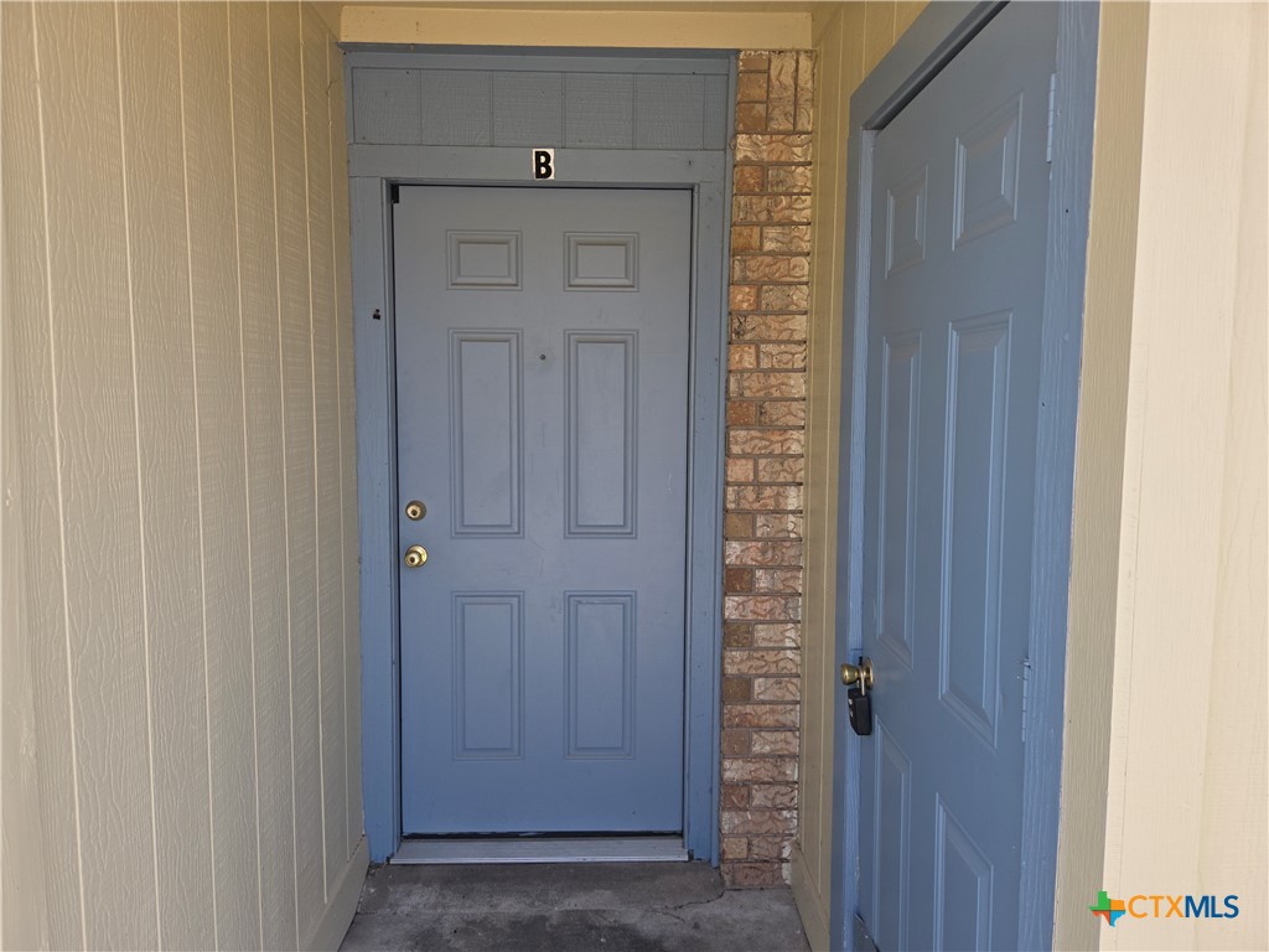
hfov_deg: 73.9
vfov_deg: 58.9
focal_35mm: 23
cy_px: 476
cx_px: 634
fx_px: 843
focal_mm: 5.4
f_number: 1.8
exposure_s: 1/271
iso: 25
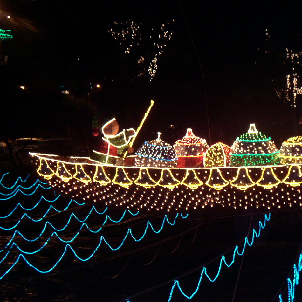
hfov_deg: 23.0
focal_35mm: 75
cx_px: 193
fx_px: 740
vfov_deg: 23.1
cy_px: 151
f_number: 3.1
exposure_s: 1/6
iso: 160
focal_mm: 9.8
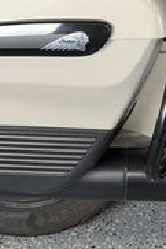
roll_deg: -1.5
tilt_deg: -17.7
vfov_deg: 21.3
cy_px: -62
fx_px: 610
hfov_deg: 15.3
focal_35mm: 88
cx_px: 148
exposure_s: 1/24
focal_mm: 6.76
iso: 64
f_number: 1.78
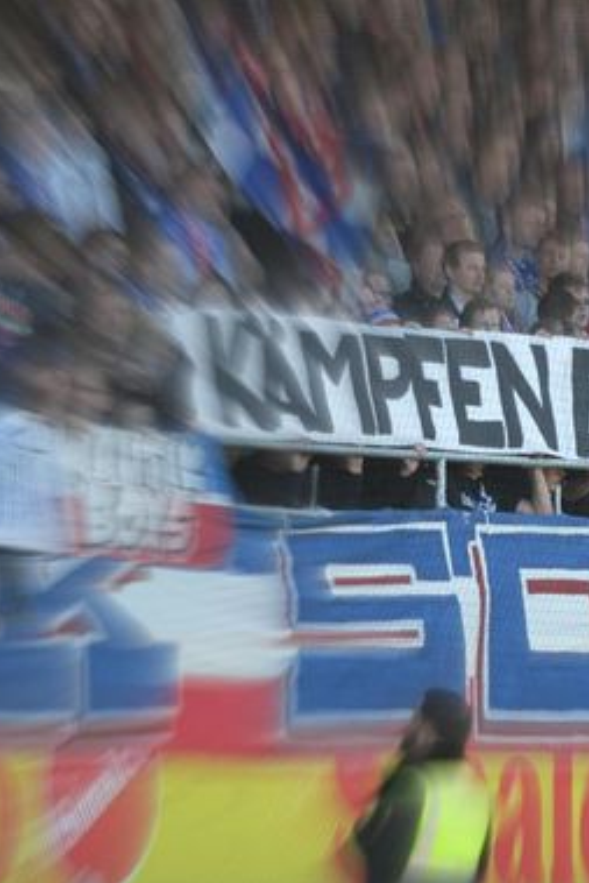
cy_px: 442
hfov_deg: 3.3
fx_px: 10242
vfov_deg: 4.9
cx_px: 552
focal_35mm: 418
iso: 320
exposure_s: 1/640
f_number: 2.8
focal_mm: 185
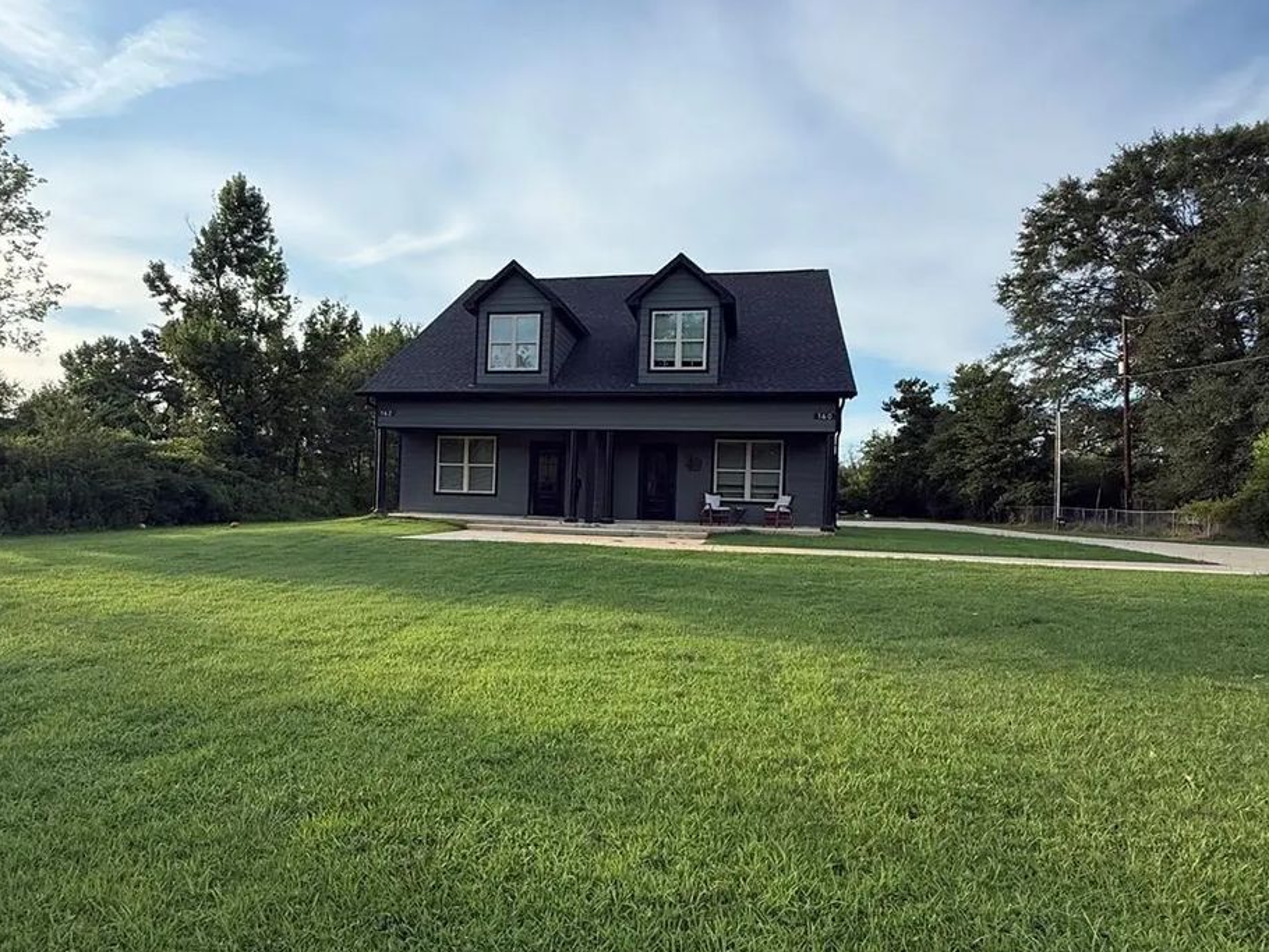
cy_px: 505
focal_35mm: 21
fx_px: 770
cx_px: 590
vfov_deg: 63.4
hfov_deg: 78.9
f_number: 2.2
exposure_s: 1/1017
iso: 50
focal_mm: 2.22
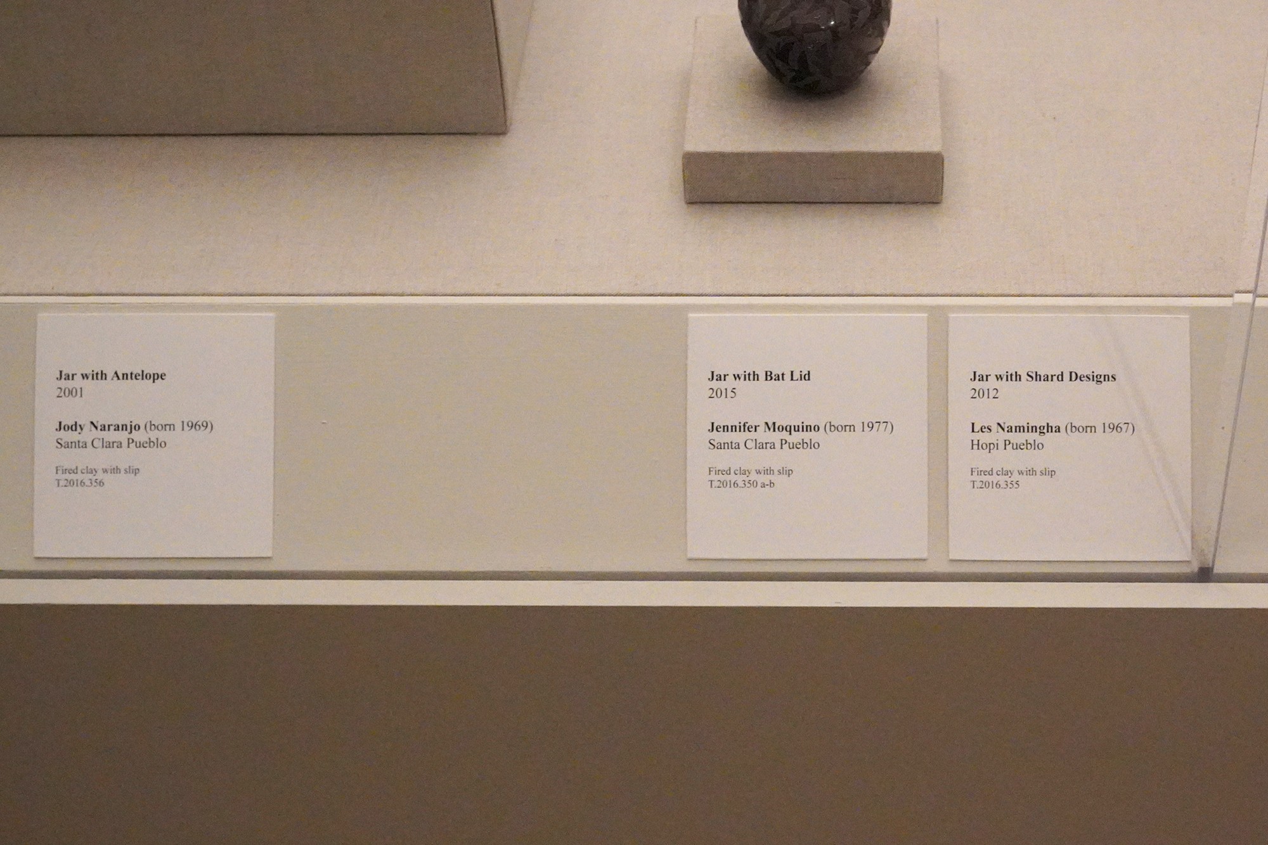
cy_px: 422
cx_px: 634
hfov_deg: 53.1
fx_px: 1268
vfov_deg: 36.9
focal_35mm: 36
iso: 12800
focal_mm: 36
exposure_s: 1/100
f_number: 5.6
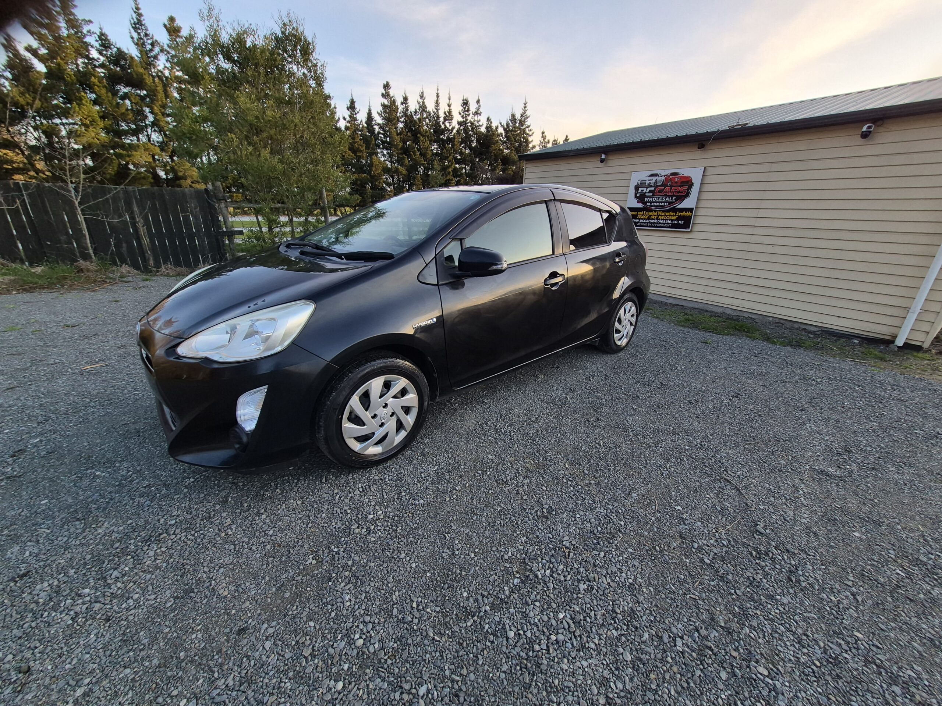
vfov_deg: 89.9
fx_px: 354
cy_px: 353
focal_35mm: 13
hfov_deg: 106.2
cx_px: 471
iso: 40
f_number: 2.2
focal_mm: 1.74
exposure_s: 1/219
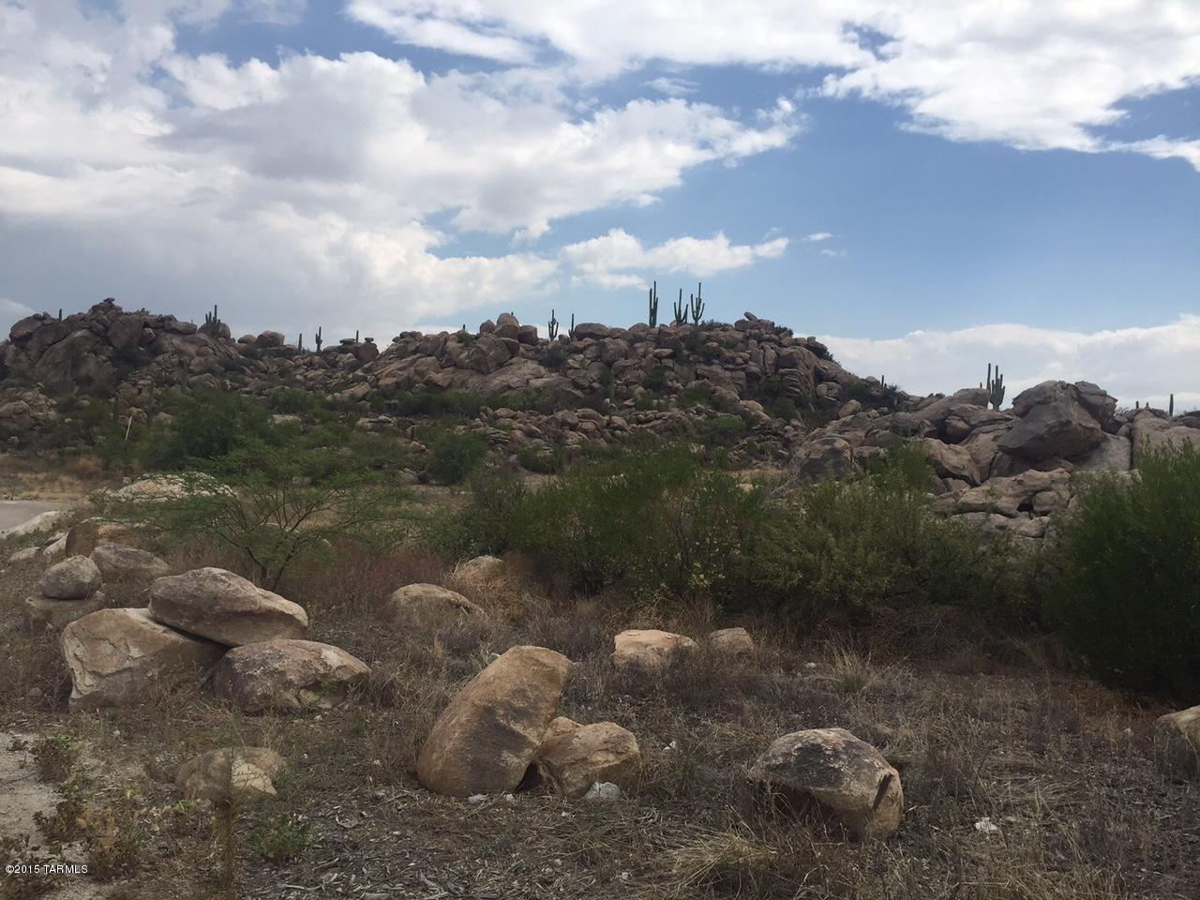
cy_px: 450
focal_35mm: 29
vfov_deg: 48.2
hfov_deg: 61.7
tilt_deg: +0.8
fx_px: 1005
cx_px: 600
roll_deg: -3.8
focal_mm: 4.15
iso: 32
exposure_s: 1/2326
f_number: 2.2
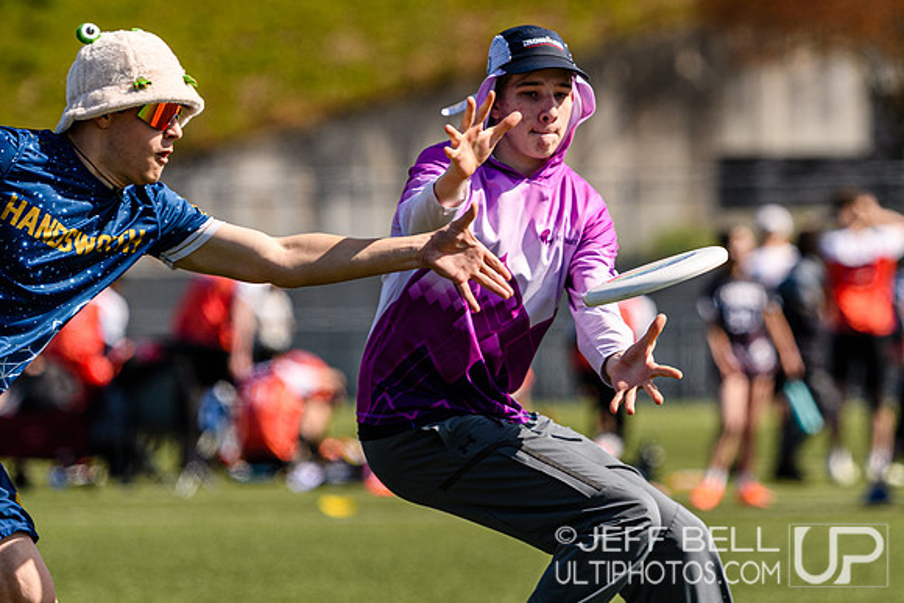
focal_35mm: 389
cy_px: 169
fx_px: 9765
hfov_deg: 5.3
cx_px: 651
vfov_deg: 3.5
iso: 100
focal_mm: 180
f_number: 3.2
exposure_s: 1/2500
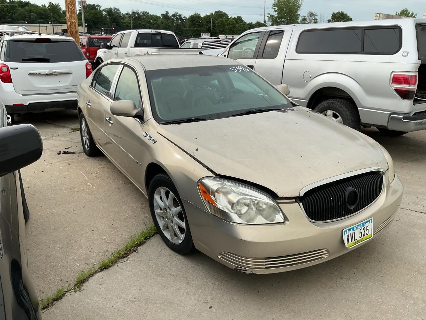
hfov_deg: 61.7
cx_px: 213
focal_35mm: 29
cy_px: 160
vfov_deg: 48.2
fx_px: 357
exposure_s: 1/829
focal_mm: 3
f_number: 1.8
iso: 16
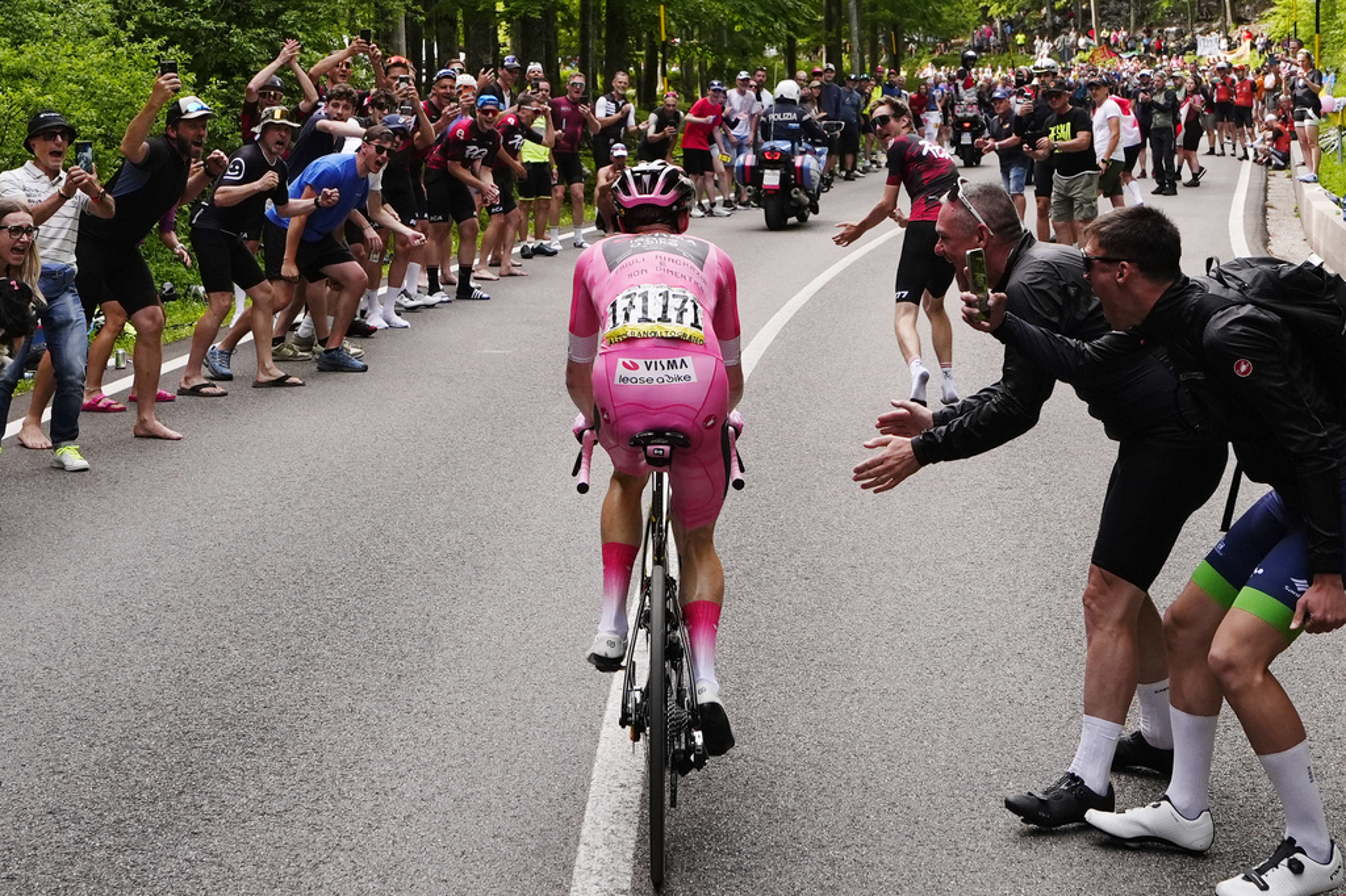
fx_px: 1308
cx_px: 673
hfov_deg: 54.4
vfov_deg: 37.8
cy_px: 448
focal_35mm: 35
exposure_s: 1/1250
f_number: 6.3
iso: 1250
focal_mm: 35
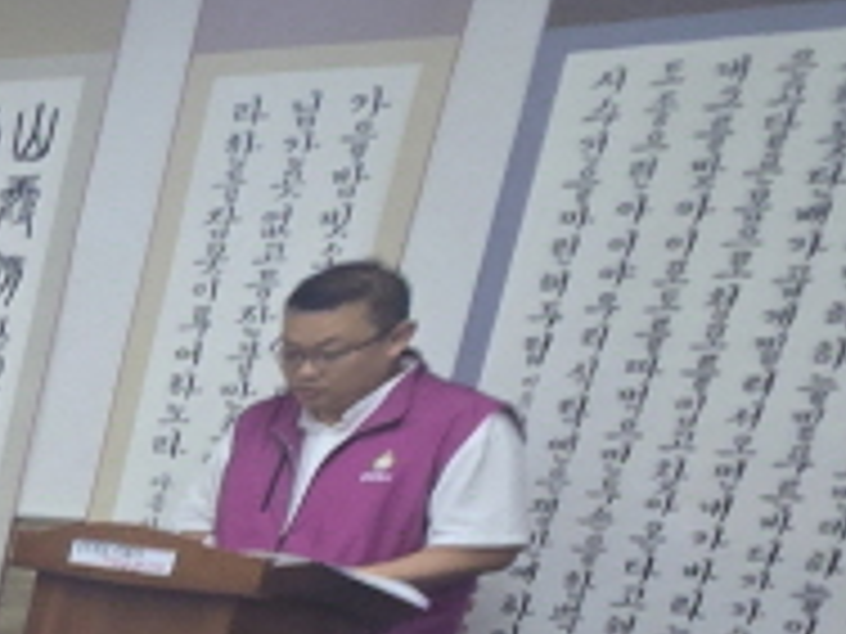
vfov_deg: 19.0
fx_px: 1686
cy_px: 922
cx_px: -1386
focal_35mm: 69
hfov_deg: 13.5
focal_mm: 2.2
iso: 80
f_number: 2.2
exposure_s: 1/60
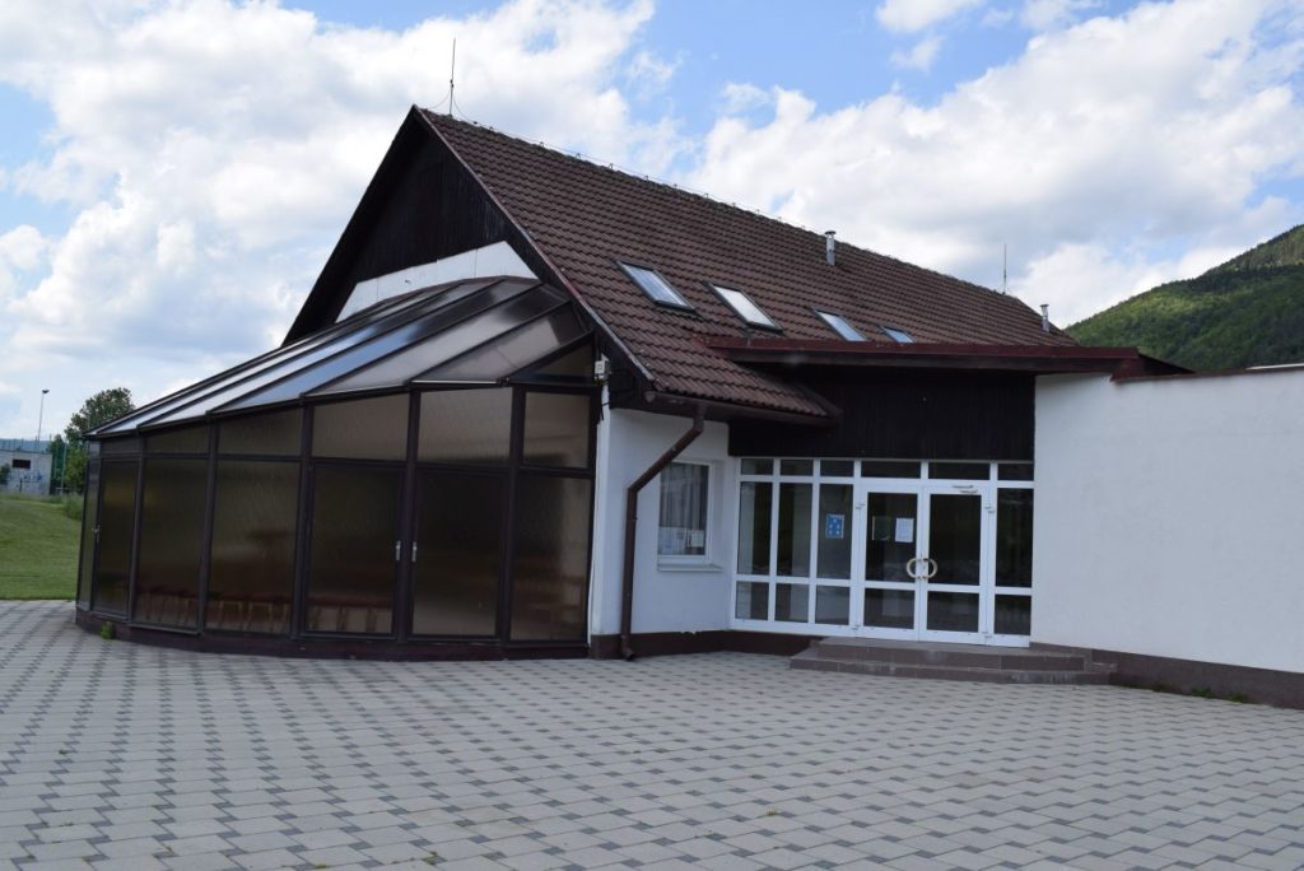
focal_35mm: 32
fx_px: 1142
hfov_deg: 59.5
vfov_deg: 41.8
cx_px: 652
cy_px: 436
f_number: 9
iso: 200
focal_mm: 21
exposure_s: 1/320
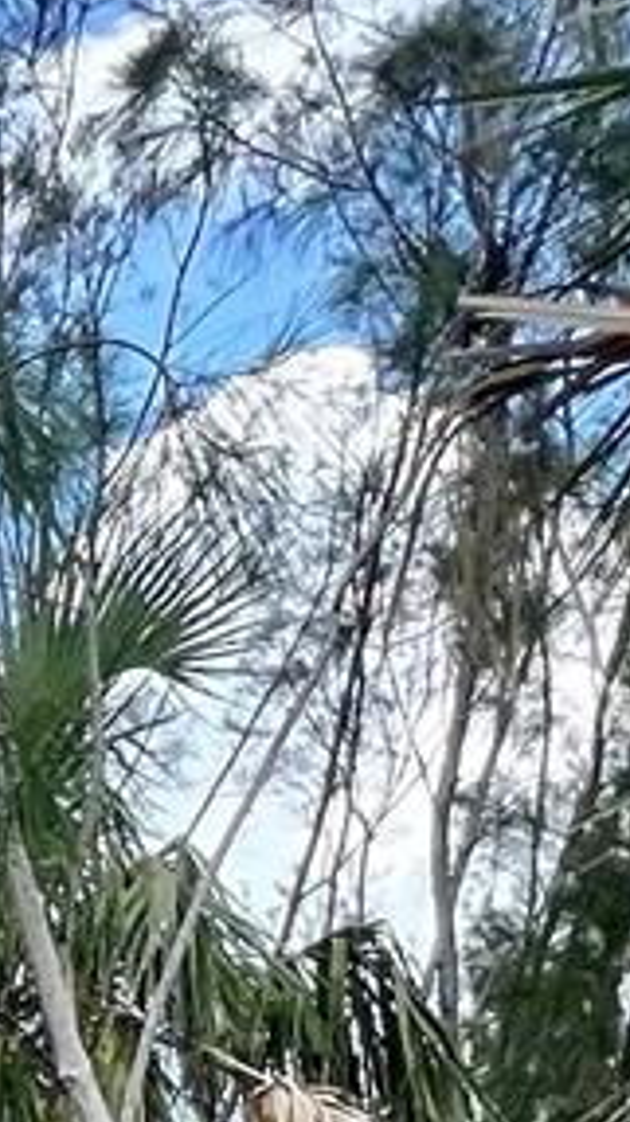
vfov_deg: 21.5
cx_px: -1358
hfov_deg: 10.2
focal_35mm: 79
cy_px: 1783
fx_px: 2351
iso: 32
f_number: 1.8
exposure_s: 1/1074
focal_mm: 1.57
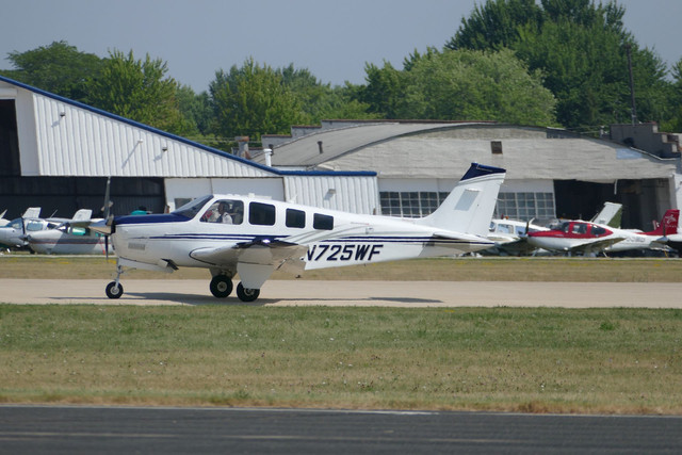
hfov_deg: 4.3
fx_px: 9076
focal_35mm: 479
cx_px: 341
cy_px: 228
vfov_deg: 2.9
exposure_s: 1/2000
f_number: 4
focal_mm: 146
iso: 125
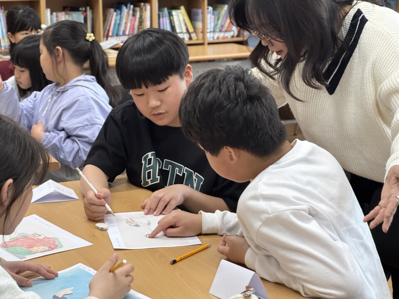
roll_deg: +0.5
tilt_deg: -12.3
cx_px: 200
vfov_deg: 19.1
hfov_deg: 25.3
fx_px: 888
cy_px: 150
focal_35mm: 77
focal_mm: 9
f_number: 2.8
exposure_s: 1/120
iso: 320
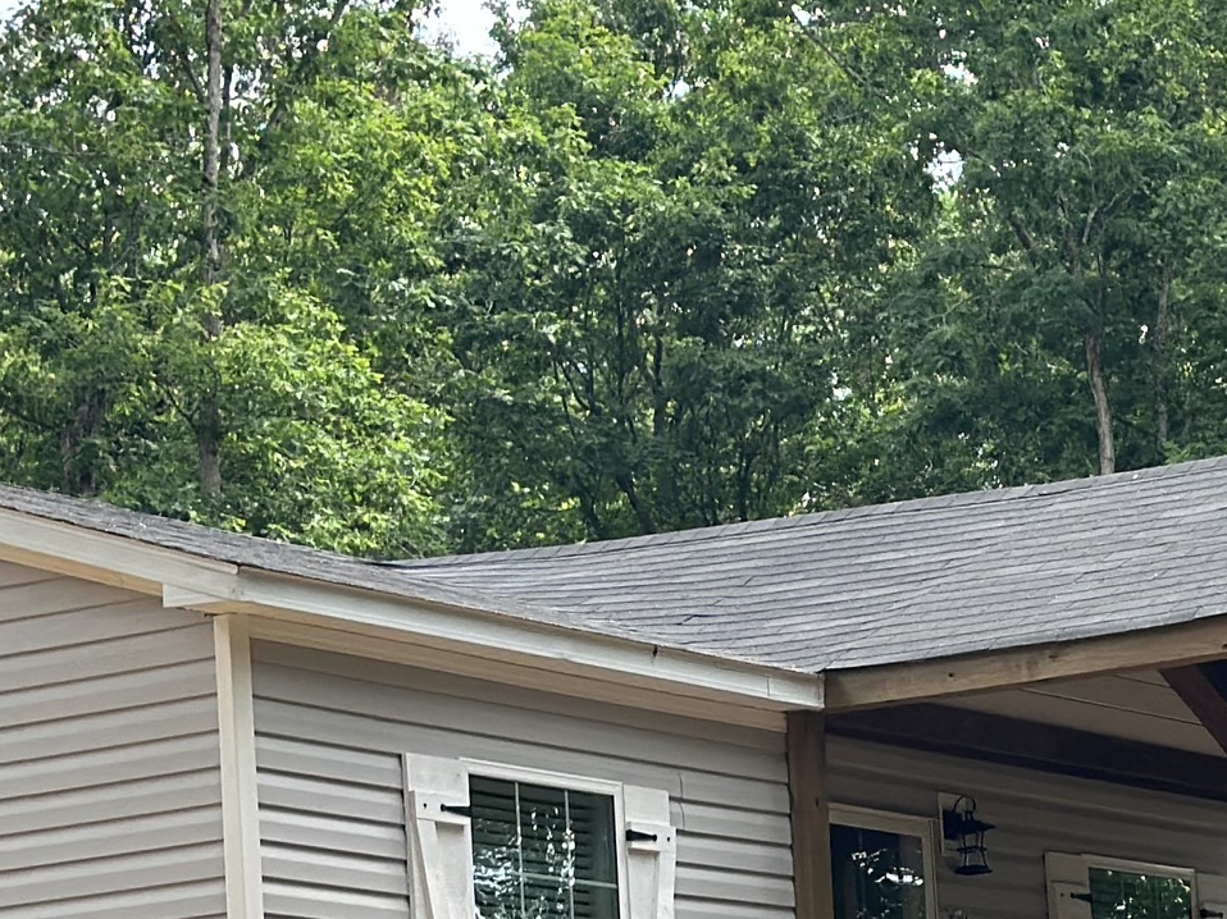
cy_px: 915
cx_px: 1154
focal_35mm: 154
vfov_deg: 9.6
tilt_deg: +5.7
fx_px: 5457
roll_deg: +3.9
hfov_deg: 12.7
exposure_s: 1/1157
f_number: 1.78
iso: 80
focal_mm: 6.86
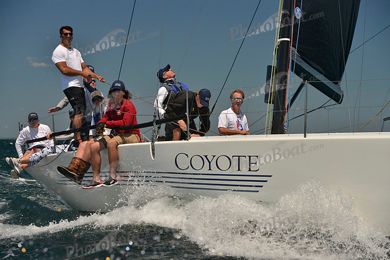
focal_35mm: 100
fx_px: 1084
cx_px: 195
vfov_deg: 13.7
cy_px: 130
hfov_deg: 20.4
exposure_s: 1/1250
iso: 280
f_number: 6.3
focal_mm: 100
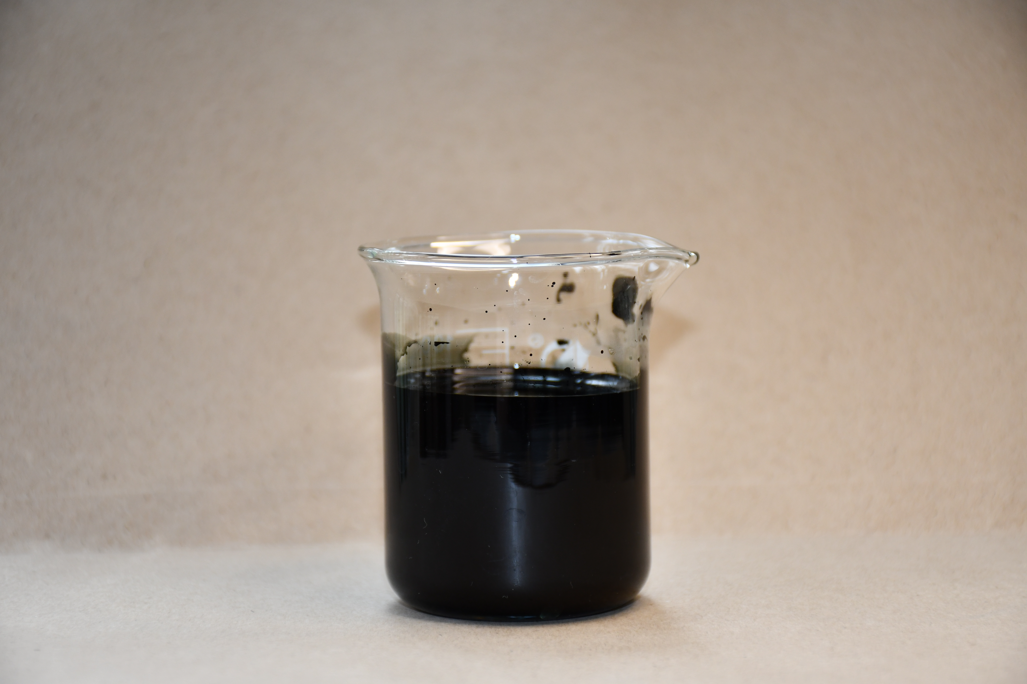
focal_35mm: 105
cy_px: 342
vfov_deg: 13.0
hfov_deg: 19.5
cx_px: 514
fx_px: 2995
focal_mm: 70
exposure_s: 1/80
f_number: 5
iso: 400
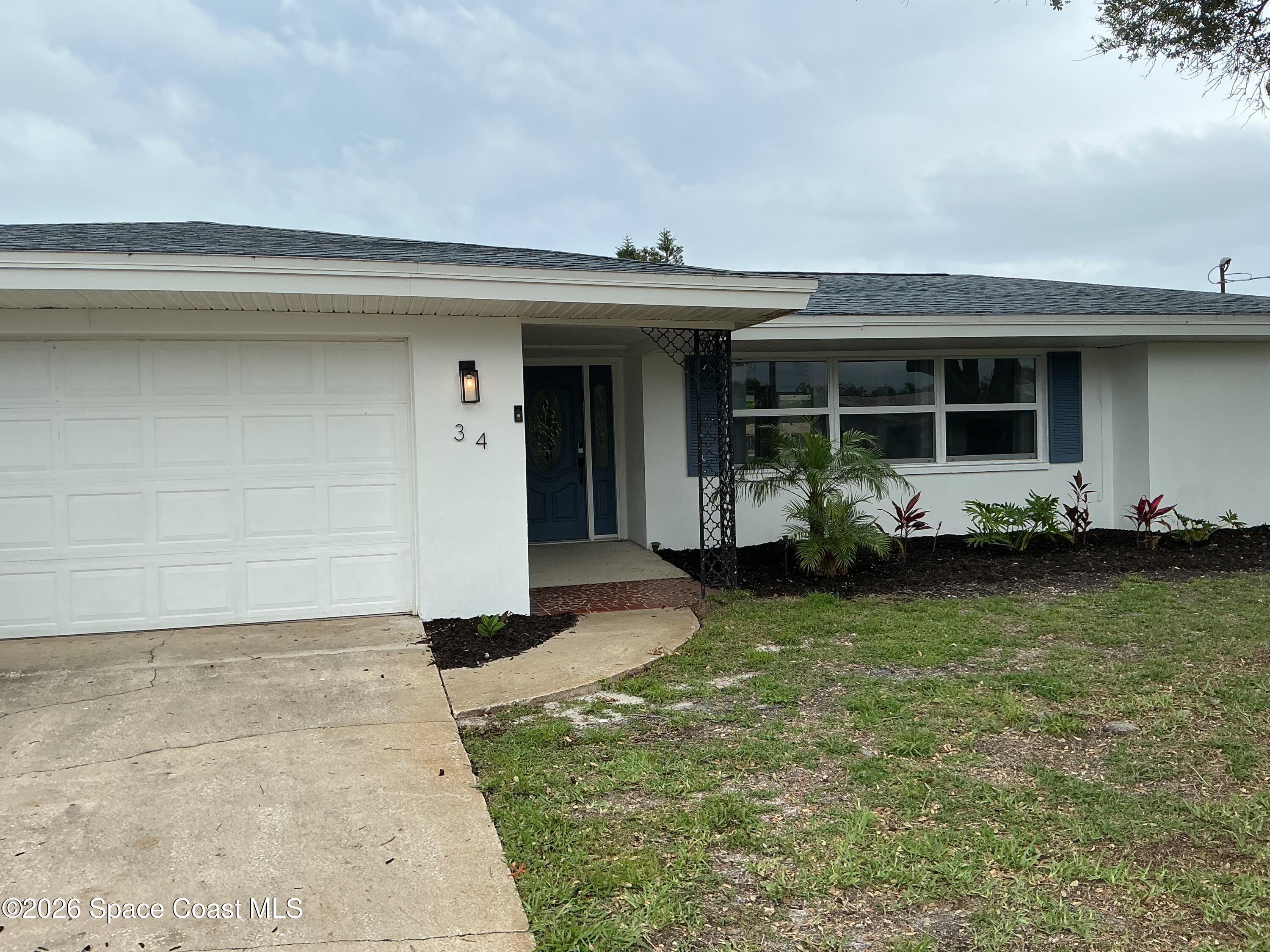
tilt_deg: -1.2
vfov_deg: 48.2
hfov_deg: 61.7
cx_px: 635
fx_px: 1064
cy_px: 476
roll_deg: +1.8
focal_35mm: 29
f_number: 1.8
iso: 25
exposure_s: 1/816
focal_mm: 3
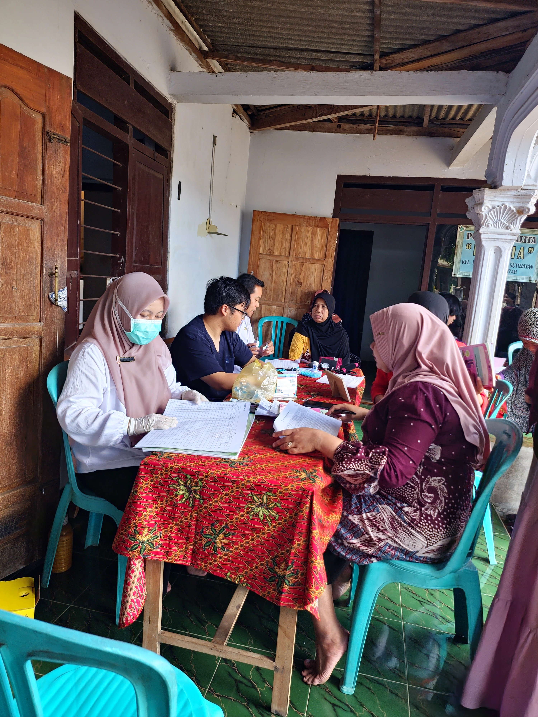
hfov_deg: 58.9
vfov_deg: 73.9
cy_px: 358
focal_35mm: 23
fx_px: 477
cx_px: 269
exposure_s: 1/100
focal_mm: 6.4
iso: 80
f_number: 1.8
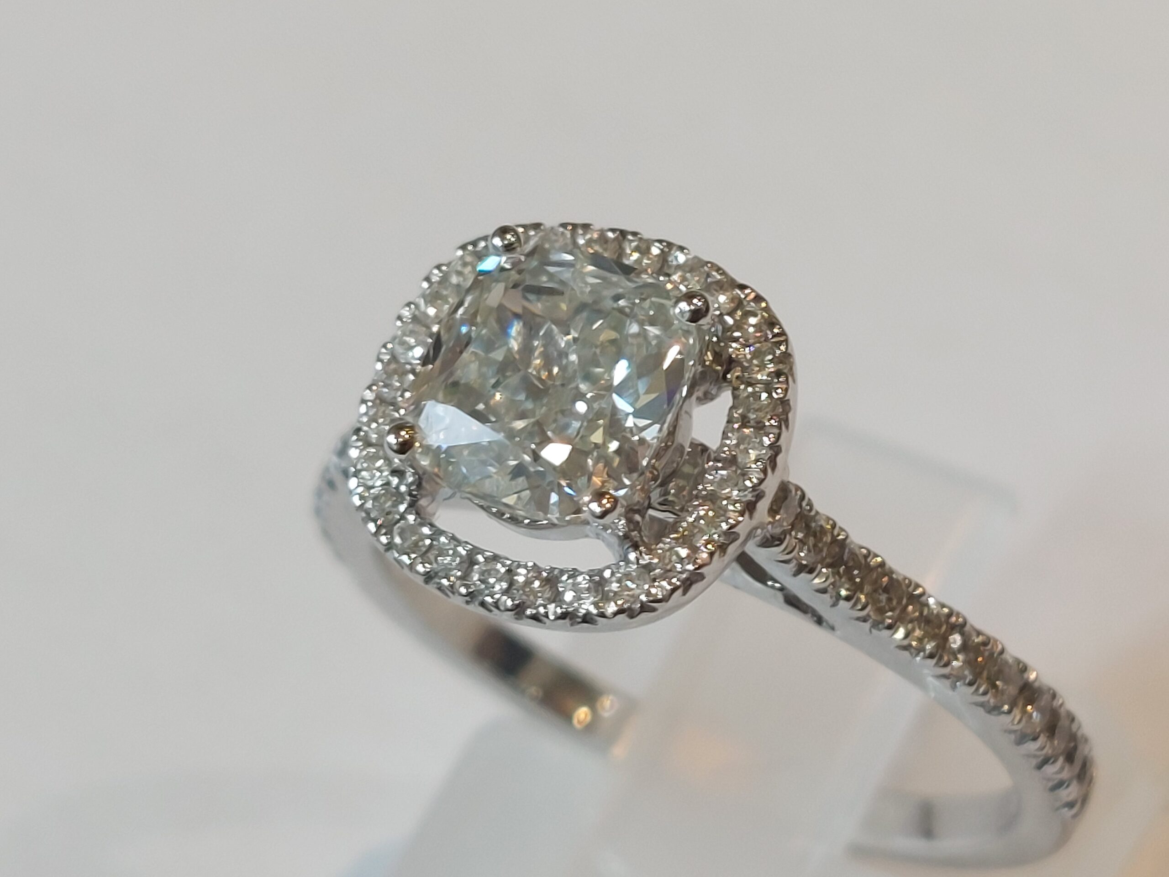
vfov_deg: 54.9
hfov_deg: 69.4
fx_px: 844
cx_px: 584
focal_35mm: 25
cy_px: 438
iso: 32
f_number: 1.8
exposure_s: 1/50
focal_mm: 5.23
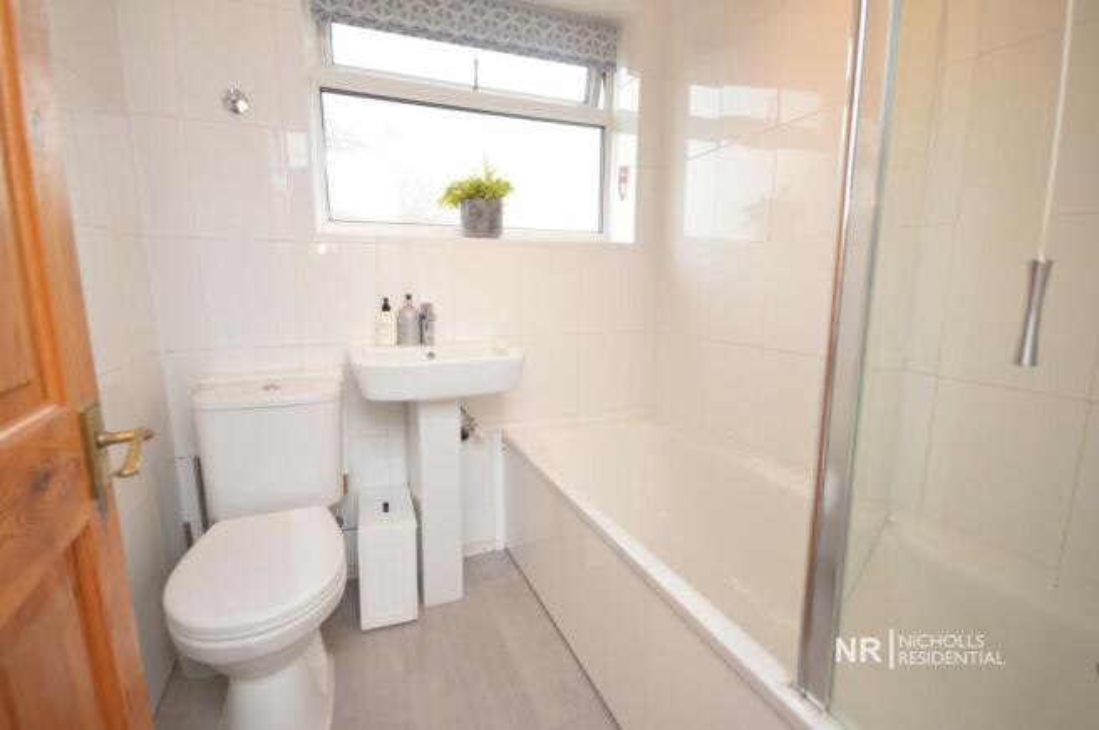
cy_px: 365
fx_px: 457
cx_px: 550
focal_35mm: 15
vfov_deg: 77.2
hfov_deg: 100.4
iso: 400
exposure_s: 1/80
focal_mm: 10
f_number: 4.5
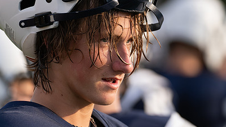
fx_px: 2984
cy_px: 50
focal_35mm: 498
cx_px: 88
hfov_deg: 4.3
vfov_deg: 2.4
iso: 500
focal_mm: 328
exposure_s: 1/1250
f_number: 5.6
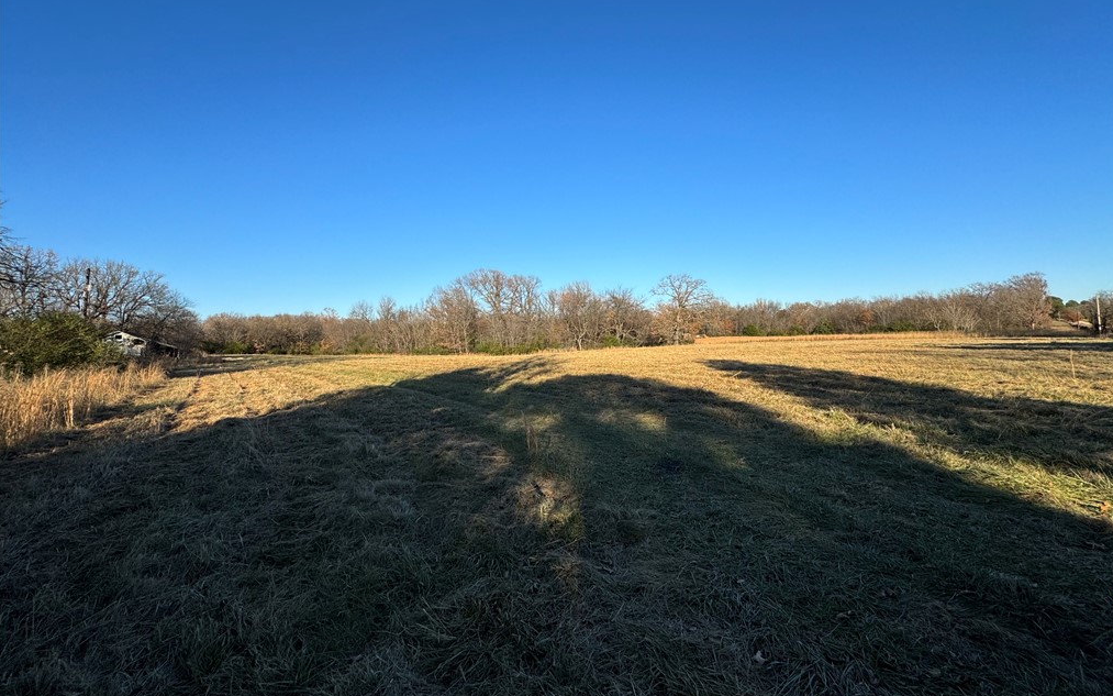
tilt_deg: +5.4
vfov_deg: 74.5
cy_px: 306
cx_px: 560
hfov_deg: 101.5
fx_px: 455
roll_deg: +1.1
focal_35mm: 15
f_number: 2.2
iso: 40
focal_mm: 2.22
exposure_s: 1/1748
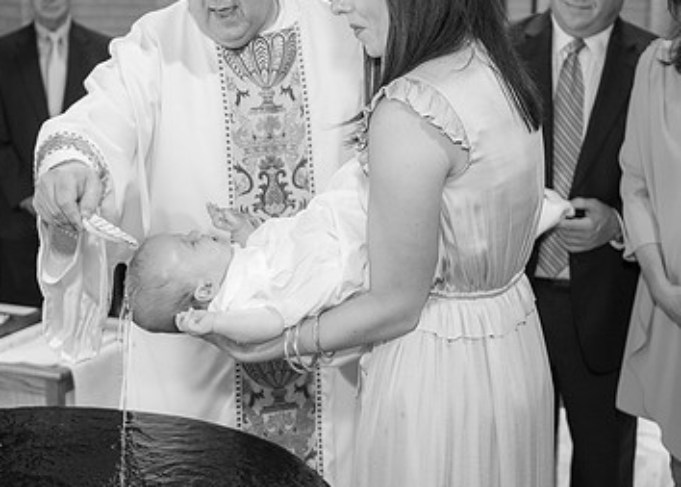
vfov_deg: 22.9
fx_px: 1199
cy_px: 192
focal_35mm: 62
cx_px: 295
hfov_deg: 31.7
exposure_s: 1/100
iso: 800
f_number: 3.2
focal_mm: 36
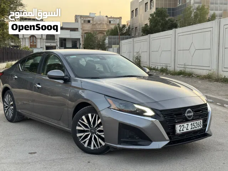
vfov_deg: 30.3
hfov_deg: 39.7
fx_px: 316
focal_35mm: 48
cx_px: 114
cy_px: 86
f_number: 1.78
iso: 64
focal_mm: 6.76
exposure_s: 1/349
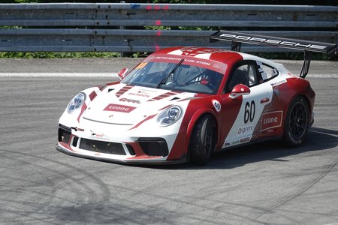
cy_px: 112
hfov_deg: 6.4
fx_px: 3004
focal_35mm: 320
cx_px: 169
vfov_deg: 4.3
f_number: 4
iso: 125
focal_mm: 117.29
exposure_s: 1/800
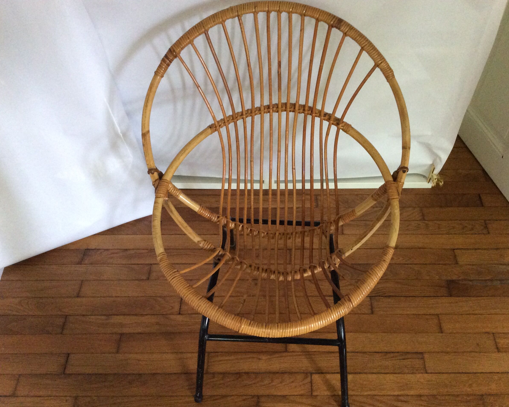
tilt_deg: -51.3
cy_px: 206
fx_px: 512
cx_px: 273
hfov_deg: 52.8
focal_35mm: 34
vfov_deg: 43.4
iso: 250
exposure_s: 1/25
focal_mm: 3.3
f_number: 2.4
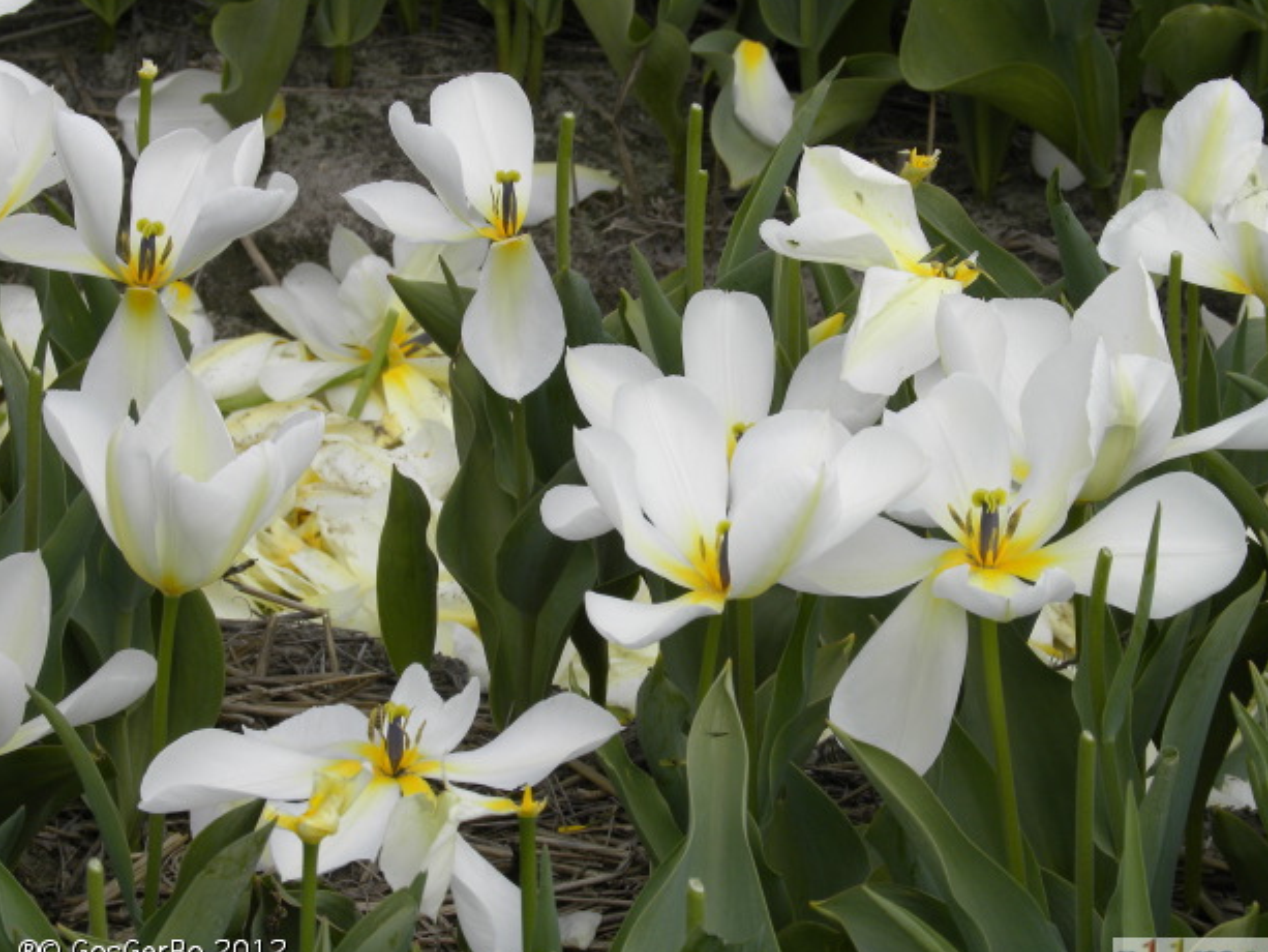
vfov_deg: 7.7
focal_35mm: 192
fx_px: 7034
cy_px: 482
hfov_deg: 10.3
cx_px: 658
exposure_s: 1/287
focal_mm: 32.7
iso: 64
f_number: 5.6
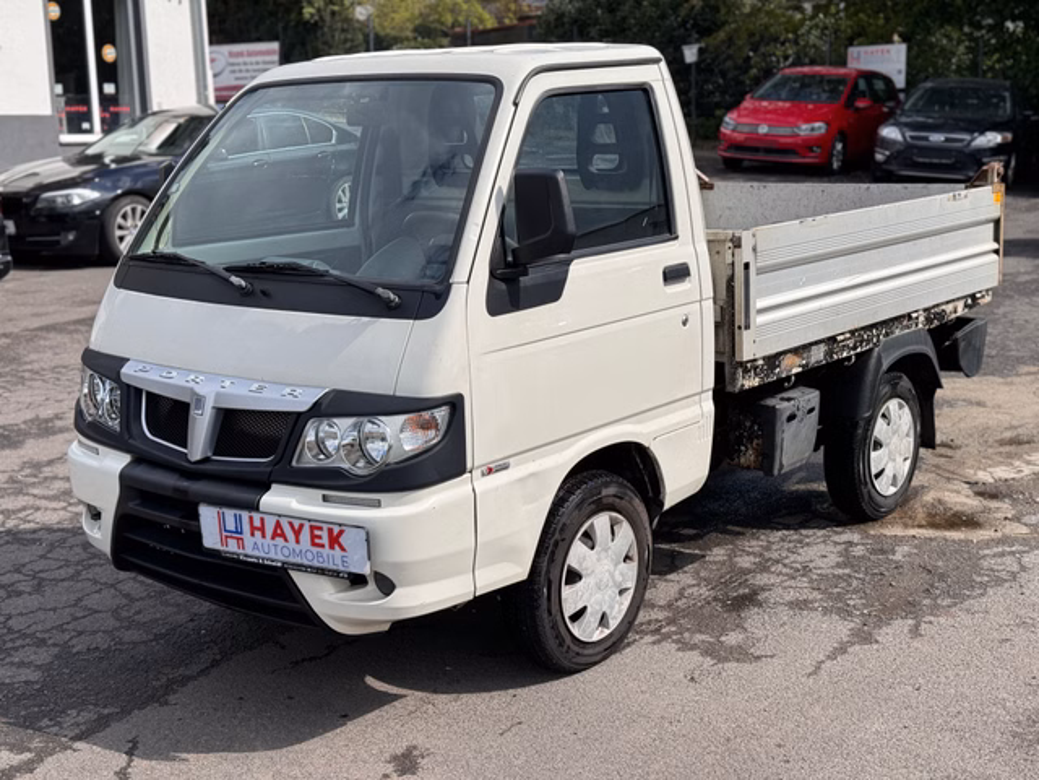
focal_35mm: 48
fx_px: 1441
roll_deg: +1.8
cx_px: 520
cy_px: 390
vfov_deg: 30.3
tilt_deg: -9.8
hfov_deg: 39.7
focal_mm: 6.76
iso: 64
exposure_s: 1/4310
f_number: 1.78
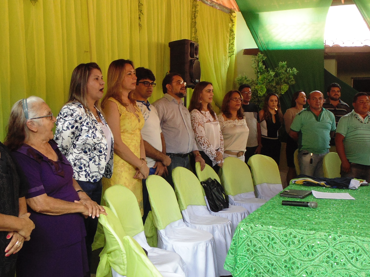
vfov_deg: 34.3
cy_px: 154
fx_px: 449
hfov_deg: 44.8
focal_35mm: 42
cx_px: 179
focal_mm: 4
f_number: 3.1
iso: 160
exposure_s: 1/30
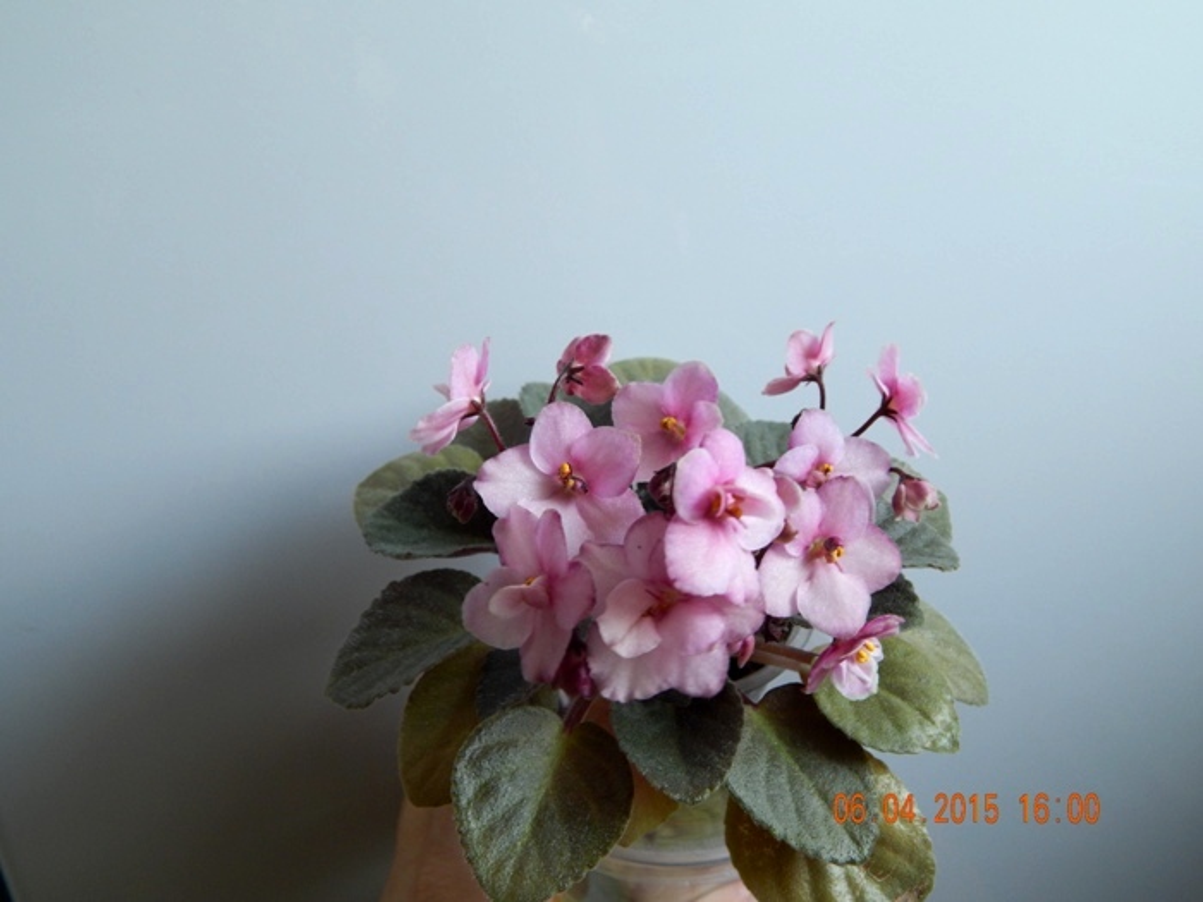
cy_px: 451
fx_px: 1077
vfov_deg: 45.4
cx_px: 602
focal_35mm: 31
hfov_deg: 58.4
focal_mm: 5.6
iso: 180
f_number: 3.2
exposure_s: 1/30
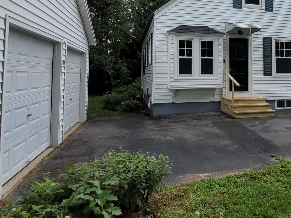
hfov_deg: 56.1
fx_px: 261
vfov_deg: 43.9
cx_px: 210
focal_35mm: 31
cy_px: 53
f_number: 2.2
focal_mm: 1.74
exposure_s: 1/857
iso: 40
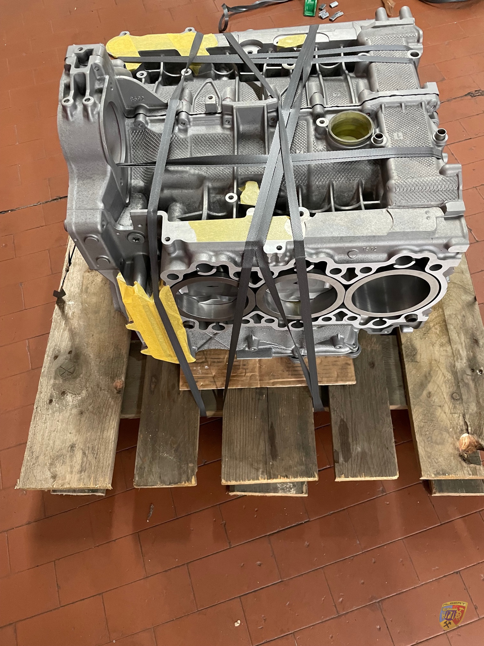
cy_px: 323
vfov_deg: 67.3
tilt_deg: -62.6
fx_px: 485
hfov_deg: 53.1
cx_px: 242
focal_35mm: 26
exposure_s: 1/50
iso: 400
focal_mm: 4.2
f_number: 1.6
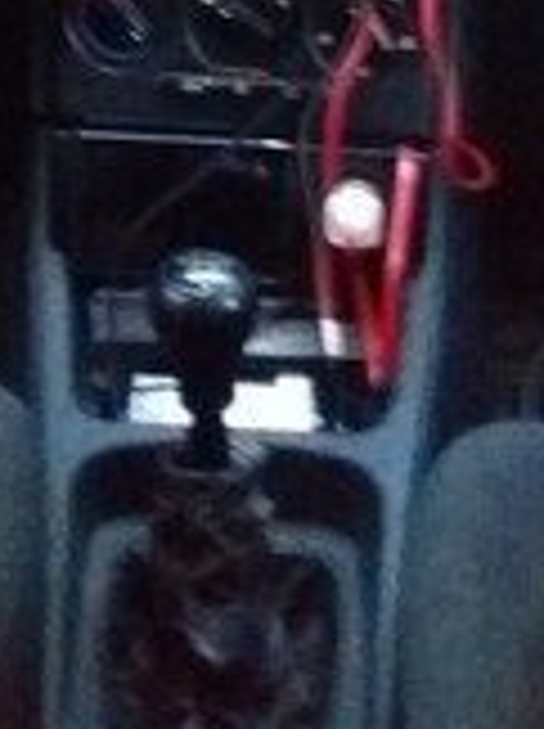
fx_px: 1996
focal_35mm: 95
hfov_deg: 15.5
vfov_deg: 18.5
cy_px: -333
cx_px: 162
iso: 800
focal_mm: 3.3
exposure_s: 1/17
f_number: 2.2
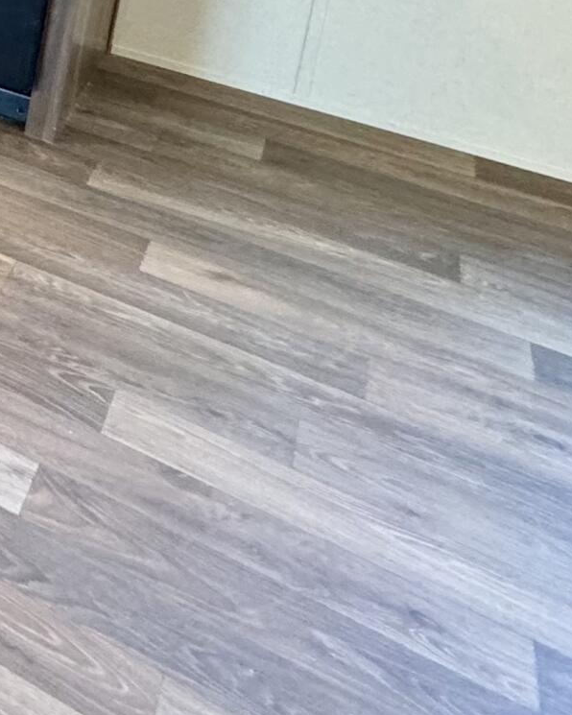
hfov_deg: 15.7
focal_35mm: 55
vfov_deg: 27.4
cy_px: -259
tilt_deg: -12.8
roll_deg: -0.4
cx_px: -762
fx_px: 1164
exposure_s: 1/60
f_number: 2.2
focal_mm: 2.22
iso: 250
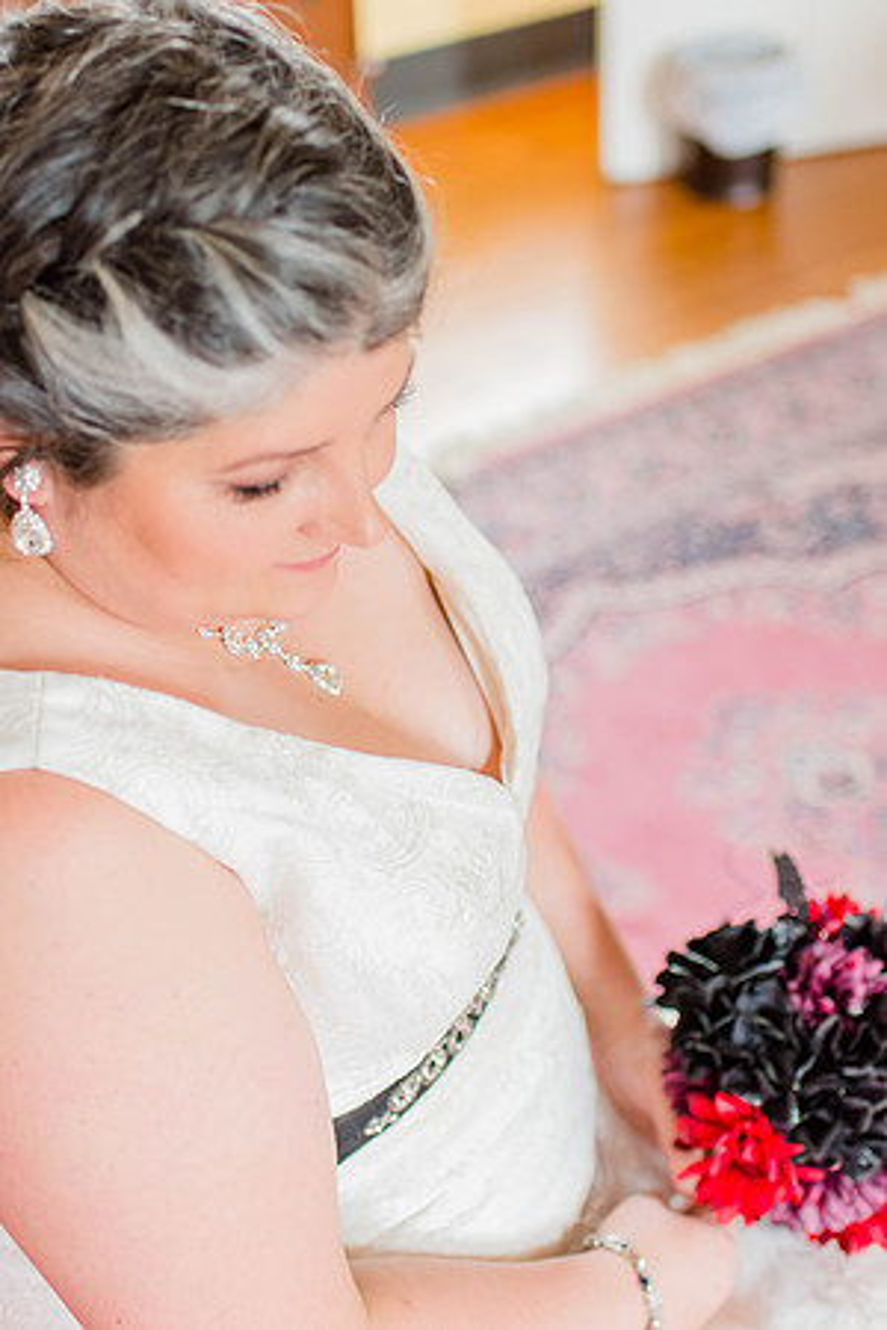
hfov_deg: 25.8
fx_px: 1940
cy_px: 665
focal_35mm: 52
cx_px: 444
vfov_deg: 37.9
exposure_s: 1/100
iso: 800
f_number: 1.8
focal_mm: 35
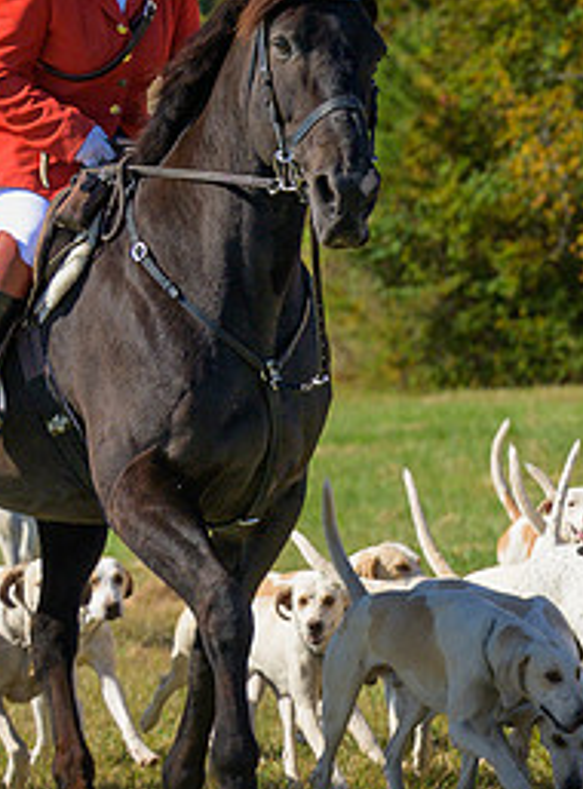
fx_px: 6323
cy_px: 5
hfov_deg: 5.2
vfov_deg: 7.1
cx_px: 1267
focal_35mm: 279
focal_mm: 73
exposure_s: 1/800
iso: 200
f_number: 4
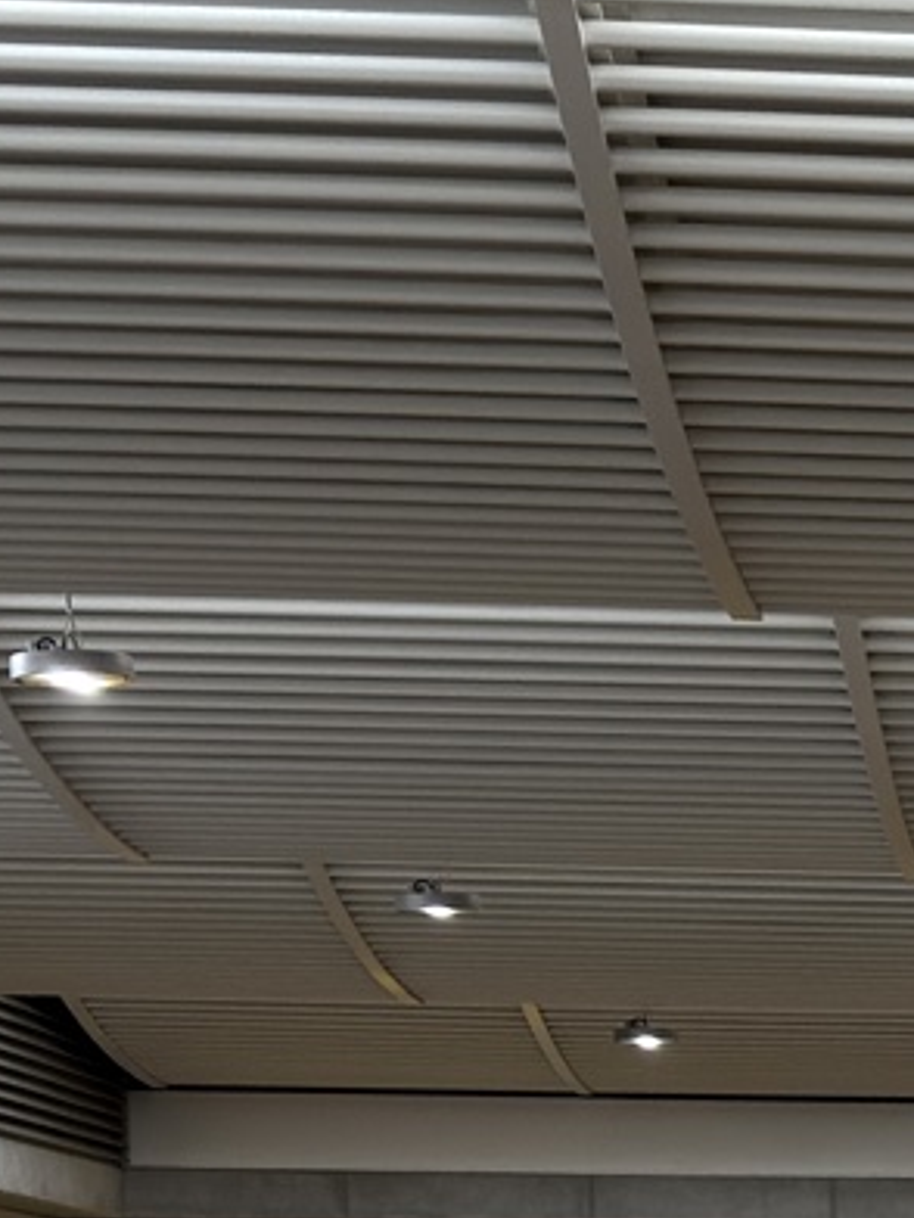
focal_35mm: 143
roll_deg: -0.2
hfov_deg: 9.6
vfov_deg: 13.2
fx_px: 5034
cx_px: 1896
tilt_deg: -2.6
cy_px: 1665
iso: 100
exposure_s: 1/75
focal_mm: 6.76
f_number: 1.78
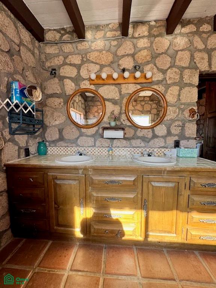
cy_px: 144
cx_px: 108
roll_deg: -0.4
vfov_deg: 102.1
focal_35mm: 14
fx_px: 116
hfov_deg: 85.7
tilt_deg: -3.9
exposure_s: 1/99
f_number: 2.2
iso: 125
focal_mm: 2.22
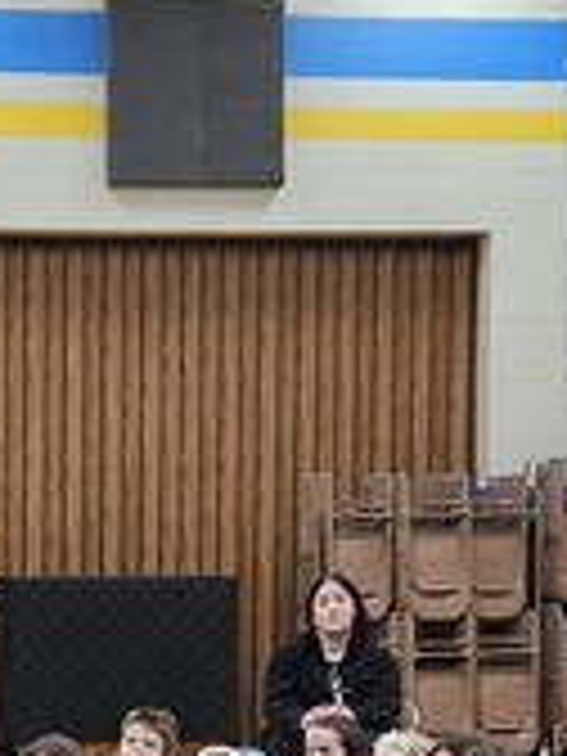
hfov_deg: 10.4
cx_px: -135
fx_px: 3058
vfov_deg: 13.9
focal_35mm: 140
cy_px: 778
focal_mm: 5.4
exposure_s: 1/120
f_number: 1.8
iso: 250
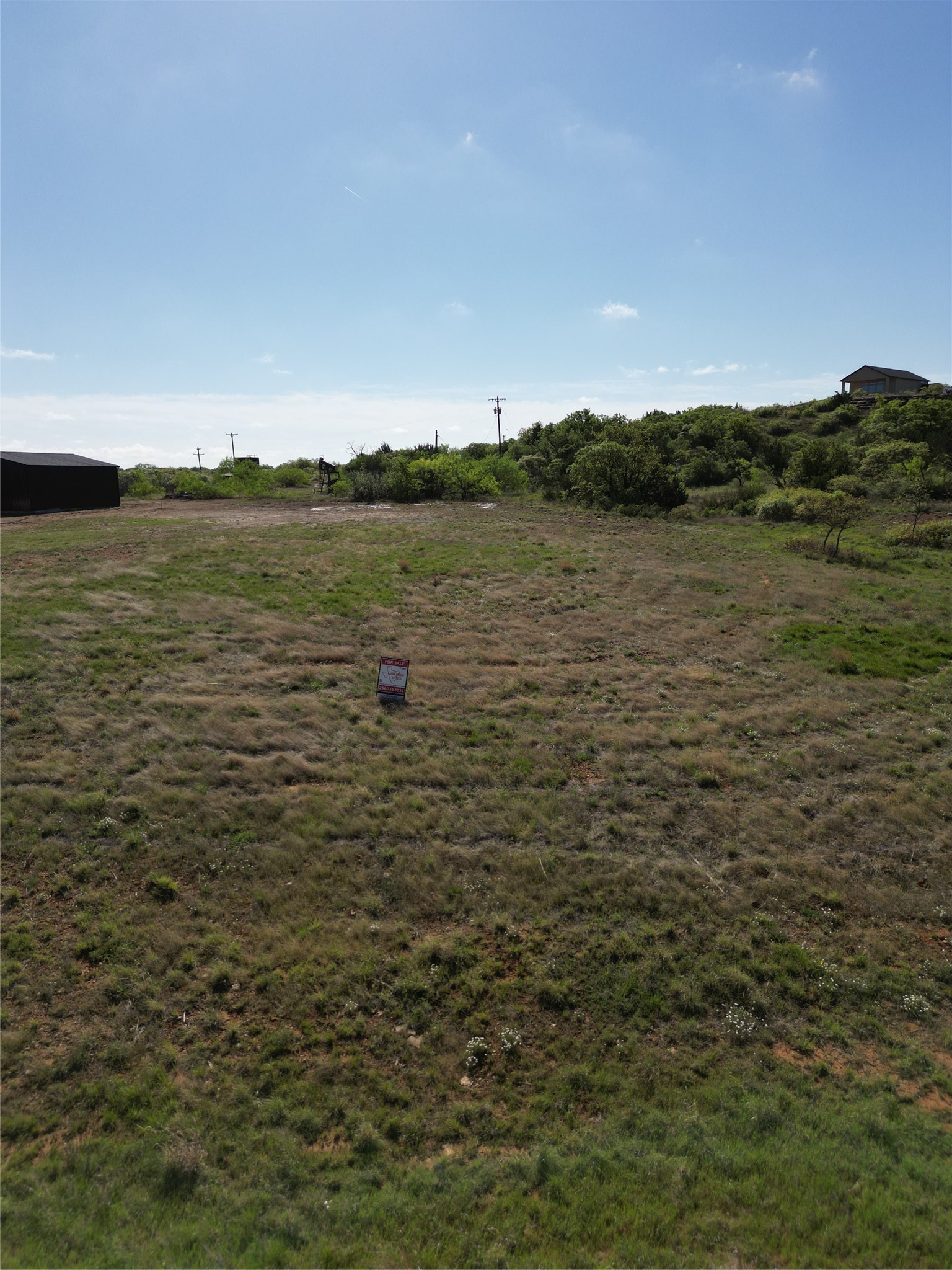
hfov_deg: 56.8
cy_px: 635
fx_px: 880
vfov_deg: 71.6
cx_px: 476
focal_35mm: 24
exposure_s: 1/125
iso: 100
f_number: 1.7
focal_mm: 6.72
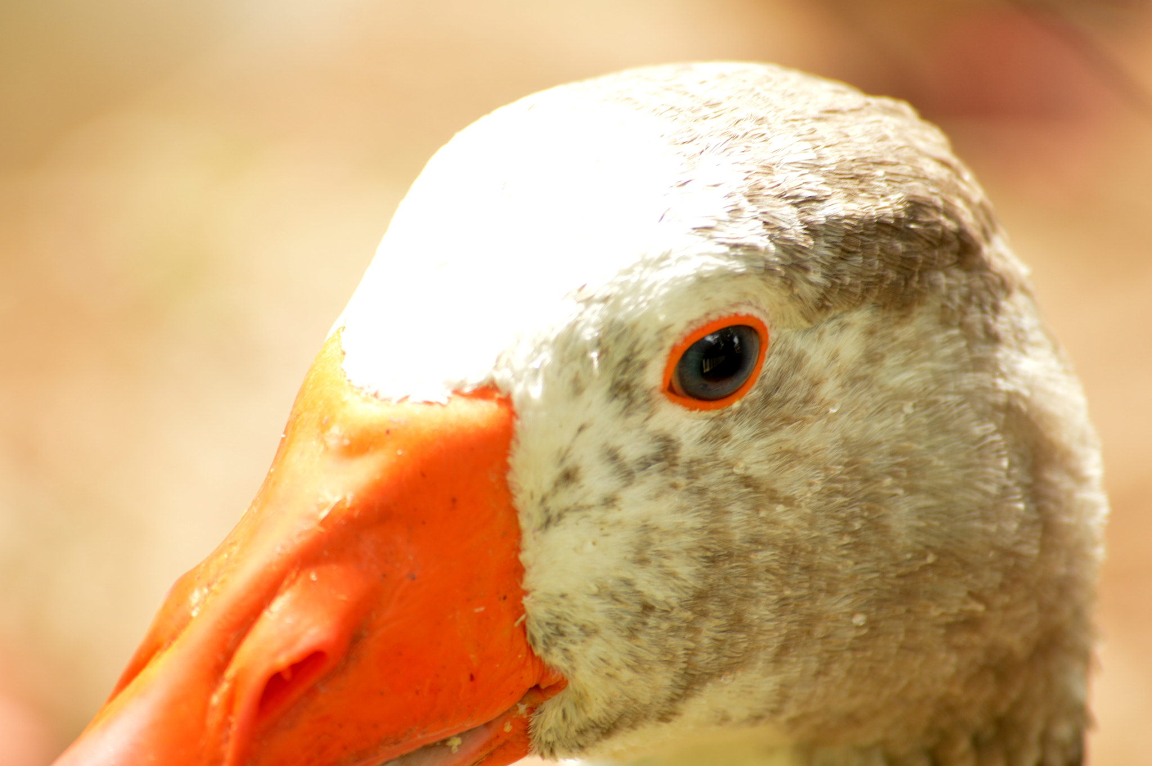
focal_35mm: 262
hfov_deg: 7.9
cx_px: 576
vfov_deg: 5.2
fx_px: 8393
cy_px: 383
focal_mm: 175
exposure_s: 1/80
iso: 200
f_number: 5.3
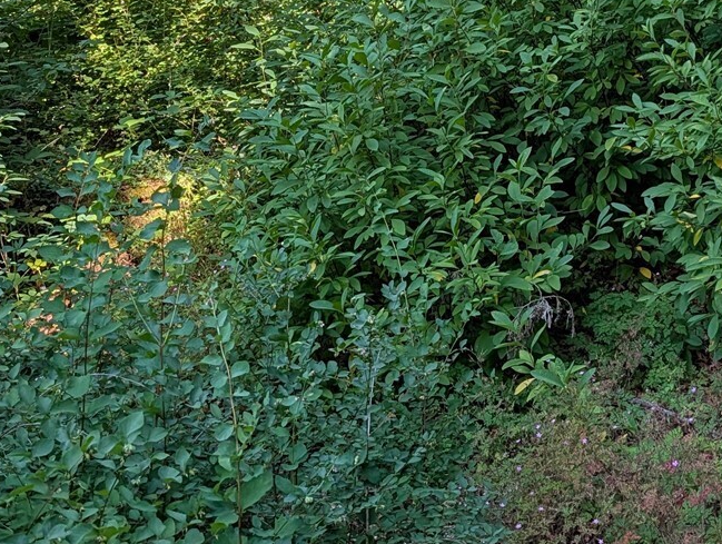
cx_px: 358
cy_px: -87
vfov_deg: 23.1
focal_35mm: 59
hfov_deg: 32.6
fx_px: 1233
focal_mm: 6.9
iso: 22
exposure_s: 1/200
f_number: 1.68
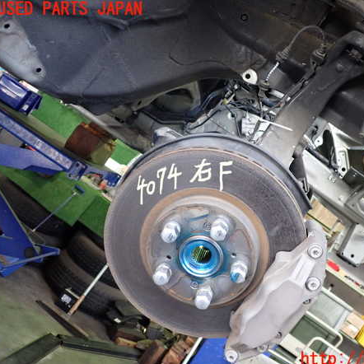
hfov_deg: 45.4
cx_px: 240
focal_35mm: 36
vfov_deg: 46.0
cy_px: 184
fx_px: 428
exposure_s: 1/40
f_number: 2.3
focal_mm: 5.4
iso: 320
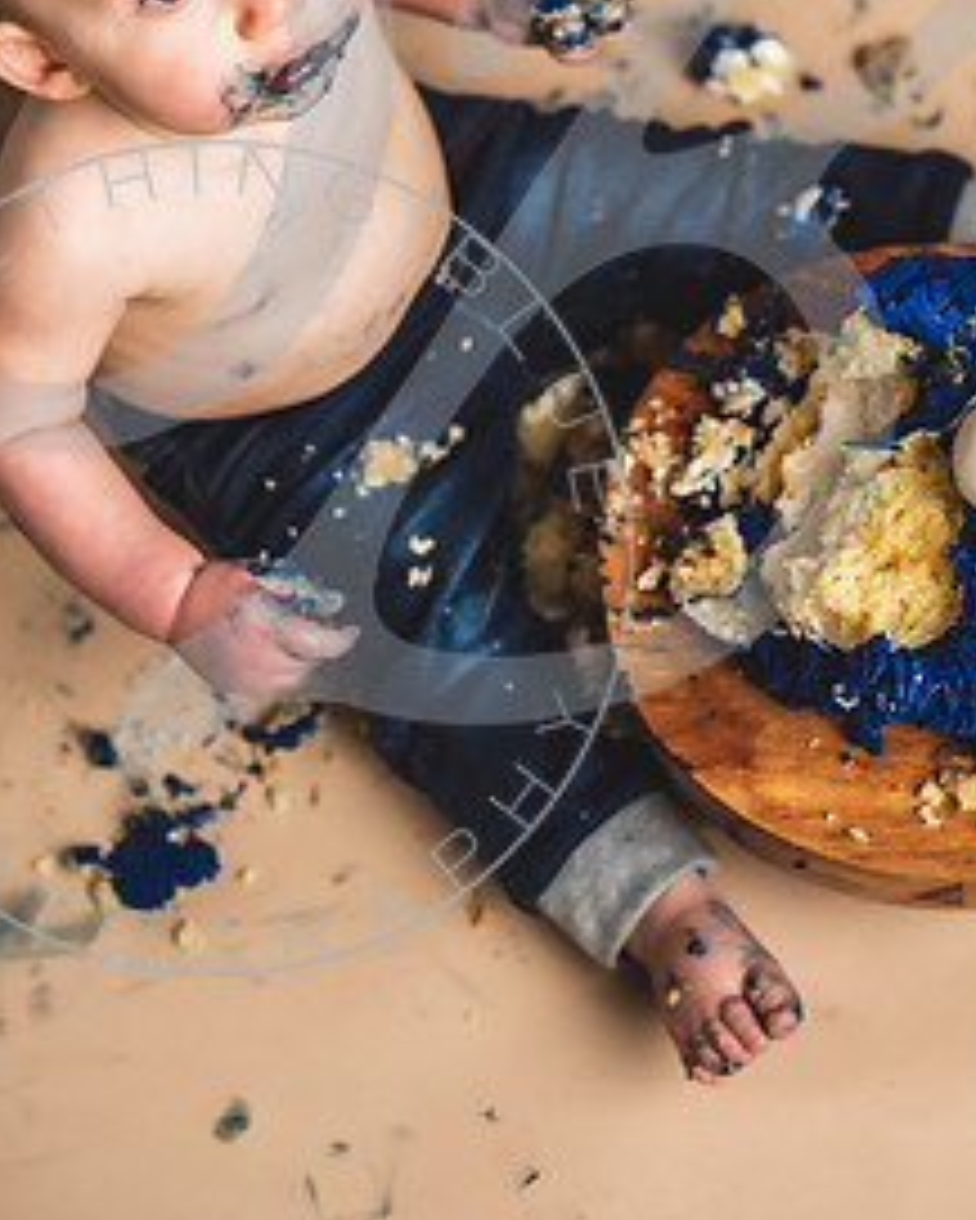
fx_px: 2815
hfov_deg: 19.7
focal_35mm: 78
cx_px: 418
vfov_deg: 24.0
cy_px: 216
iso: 200
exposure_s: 1/125
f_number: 2.8
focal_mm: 50
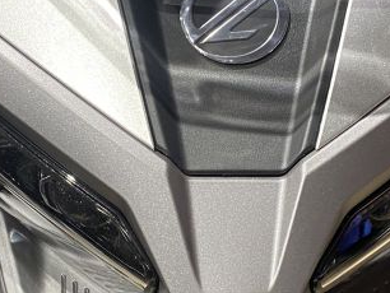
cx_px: 213
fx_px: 1015
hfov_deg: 21.7
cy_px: 189
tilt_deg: -27.9
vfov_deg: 16.4
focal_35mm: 90
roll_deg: -0.8
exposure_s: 1/50
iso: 100
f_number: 1.8
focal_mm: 4.25
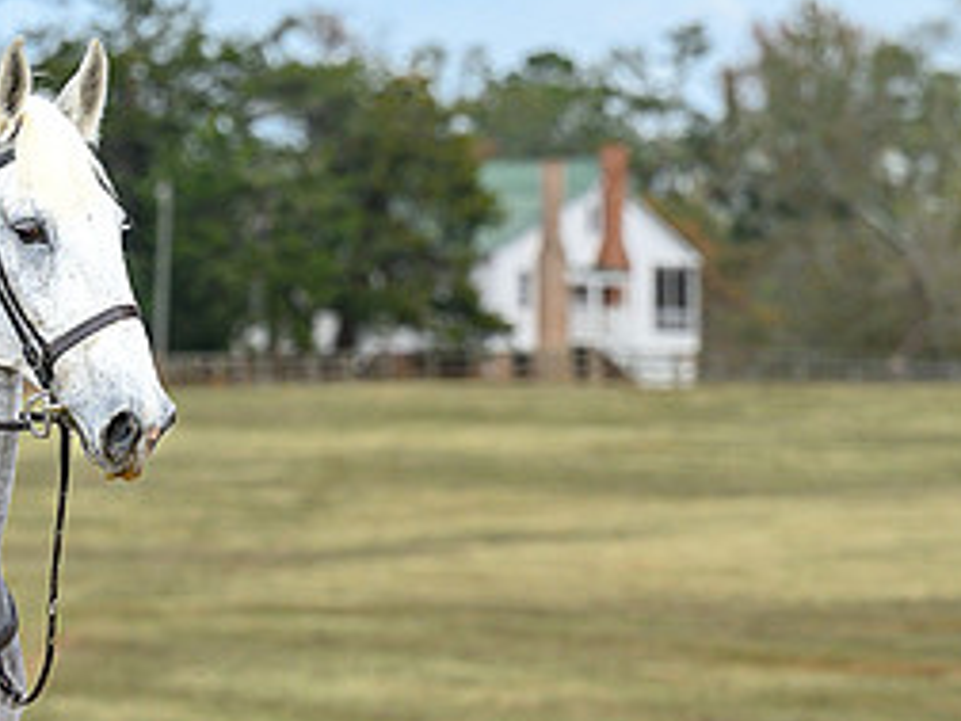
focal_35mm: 368
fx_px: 10216
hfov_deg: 5.4
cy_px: 637
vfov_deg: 4.0
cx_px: 238
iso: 400
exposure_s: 1/1000
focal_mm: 120
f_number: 3.5
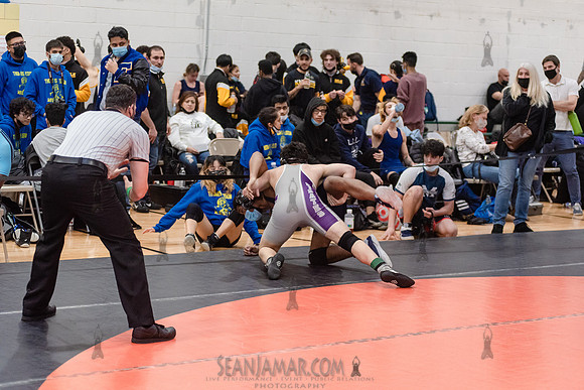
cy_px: 195
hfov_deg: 25.4
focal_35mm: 80
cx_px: 292
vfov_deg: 17.1
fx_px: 1298
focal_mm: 80
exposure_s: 1/400
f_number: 3.5
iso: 4000
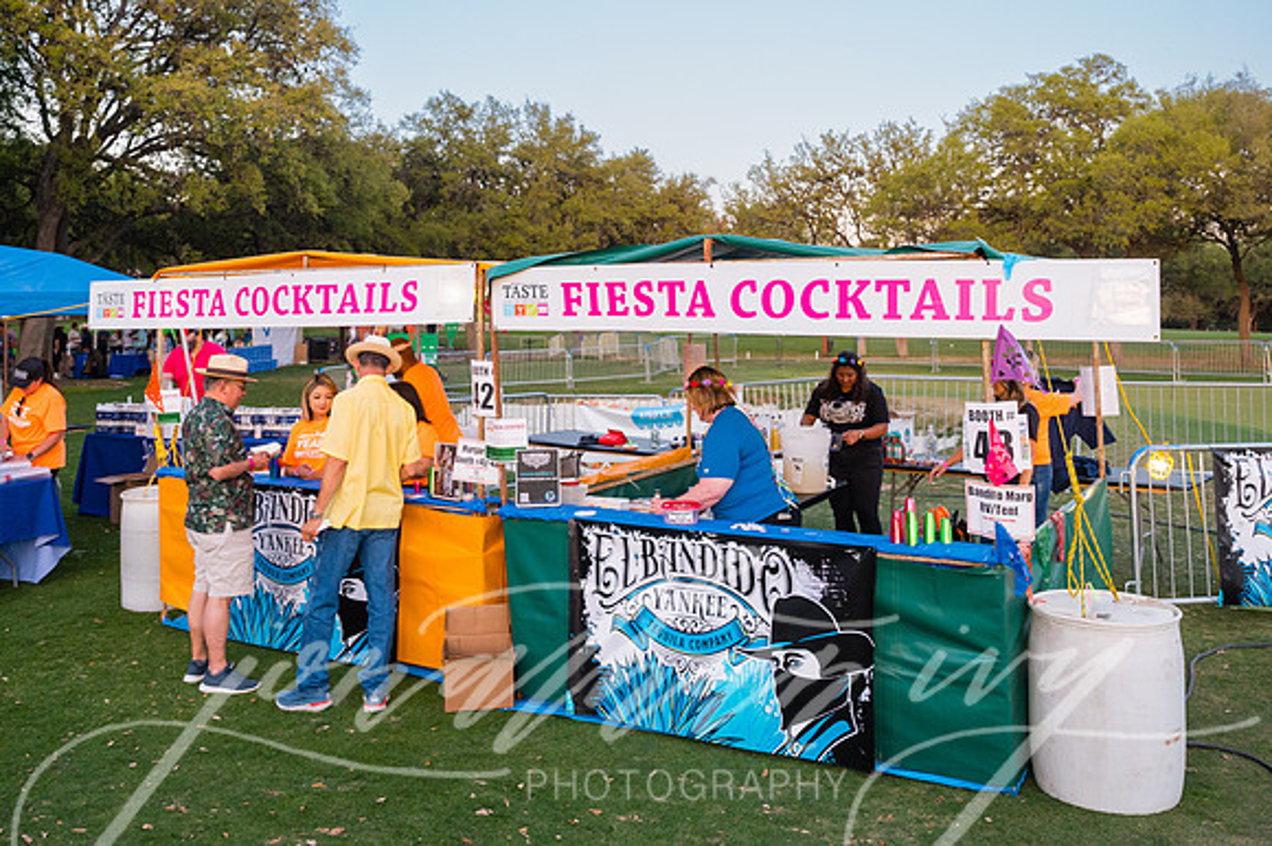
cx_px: 636
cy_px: 265
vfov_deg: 39.3
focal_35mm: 33
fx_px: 1165
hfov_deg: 57.3
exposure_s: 1/320
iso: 1250
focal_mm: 24
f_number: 4
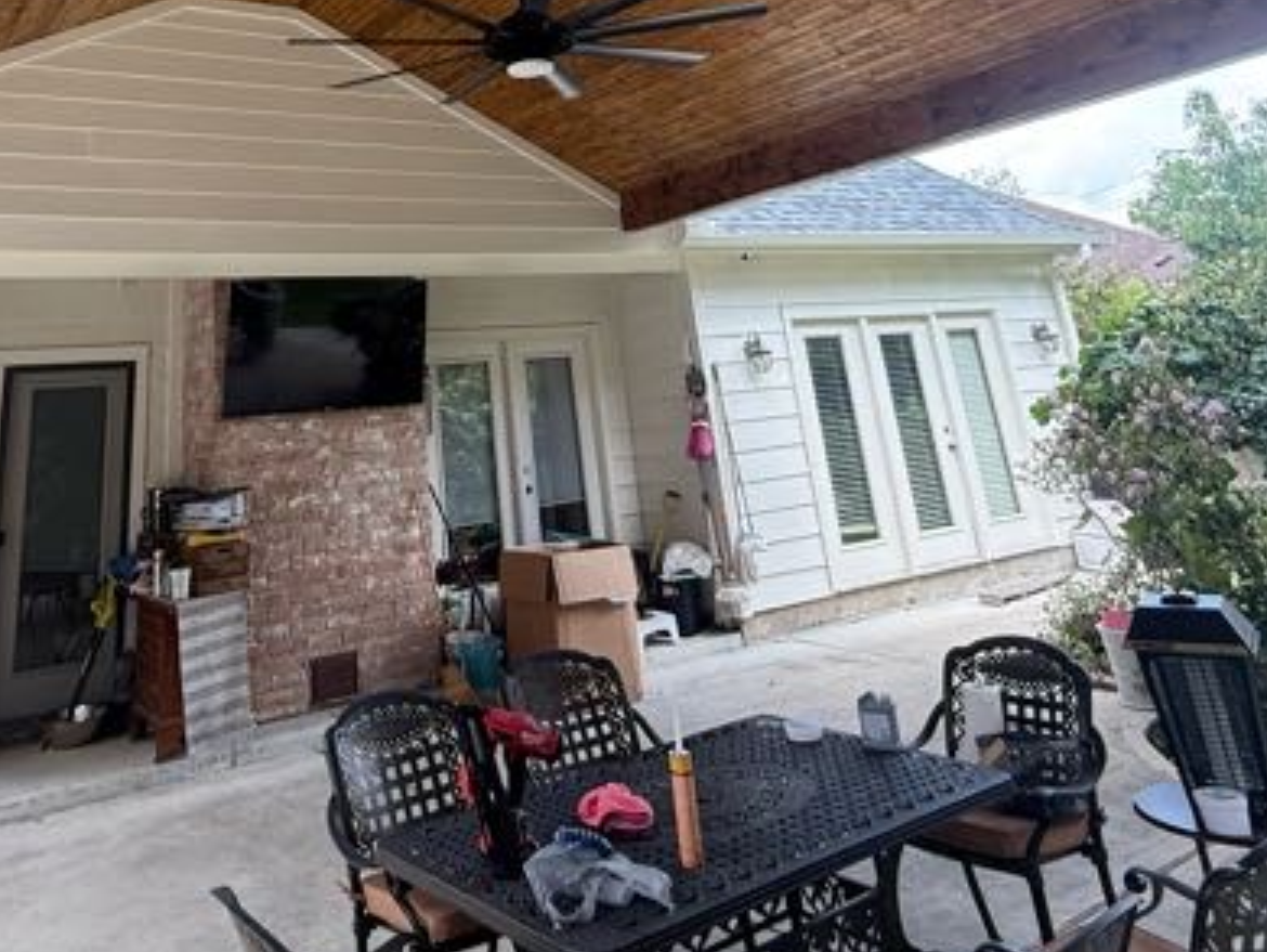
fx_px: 1099
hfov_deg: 59.0
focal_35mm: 30
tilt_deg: +24.9
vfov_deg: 40.5
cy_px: -18
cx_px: 461
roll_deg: +4.5
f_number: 2.2
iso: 64
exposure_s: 1/139
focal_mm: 2.22
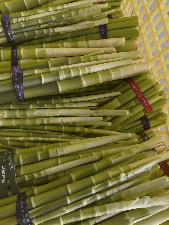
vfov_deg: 56.8
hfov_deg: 44.1
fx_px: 208
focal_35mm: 32
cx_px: 75
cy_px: 103
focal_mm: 4.84
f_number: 1.8
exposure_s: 1/100
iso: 80
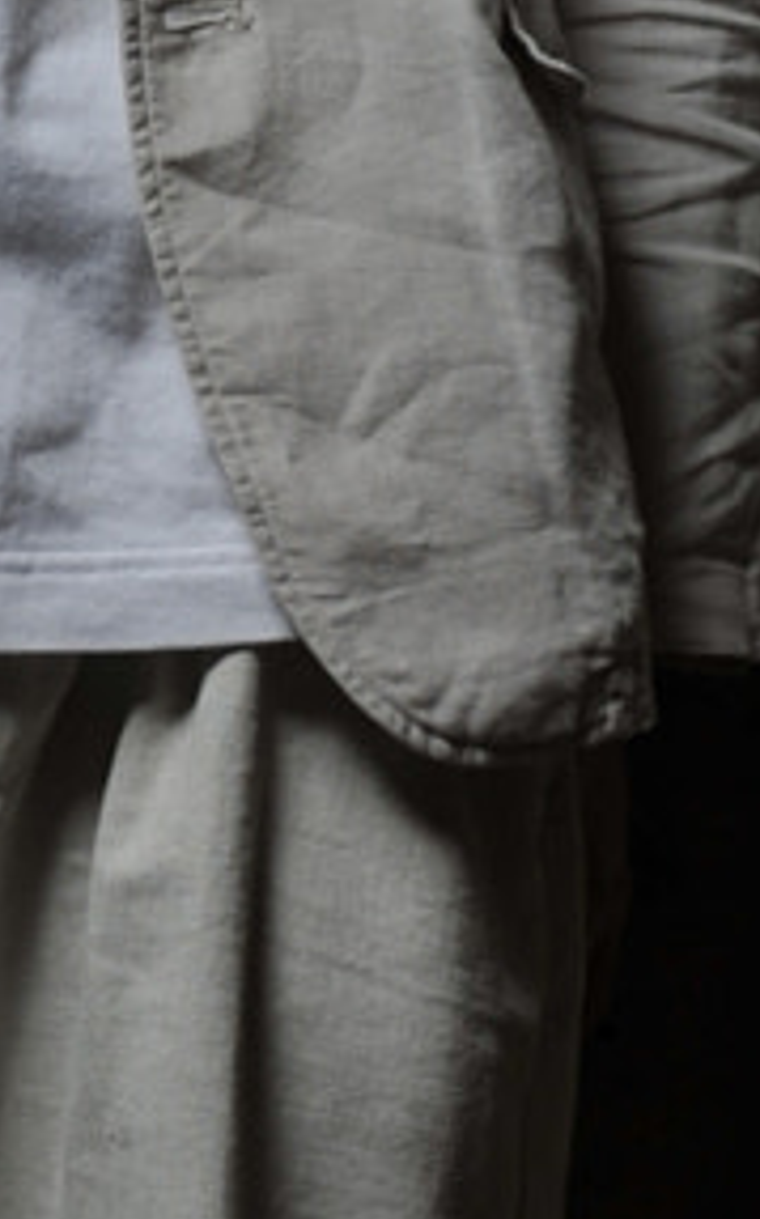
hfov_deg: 6.6
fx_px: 6605
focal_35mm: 199
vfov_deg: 10.5
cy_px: 370
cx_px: -62
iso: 200
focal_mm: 35
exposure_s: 1/160
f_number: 2.8
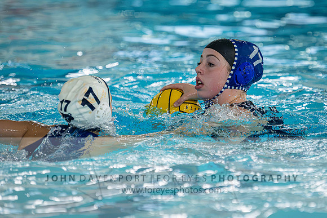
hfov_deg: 5.9
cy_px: 89
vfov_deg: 4.0
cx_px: 230
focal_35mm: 346
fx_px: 3145
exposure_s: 1/1000
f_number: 4
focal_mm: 230
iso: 12800
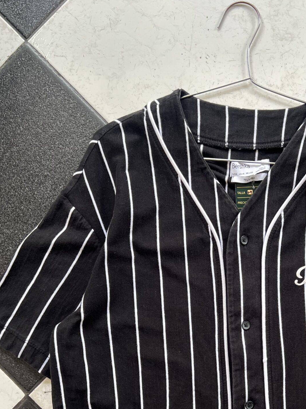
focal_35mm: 47
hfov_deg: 30.2
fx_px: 554
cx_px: 243
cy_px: 330
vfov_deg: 38.8
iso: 80
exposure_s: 1/121
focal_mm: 5.7
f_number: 1.5
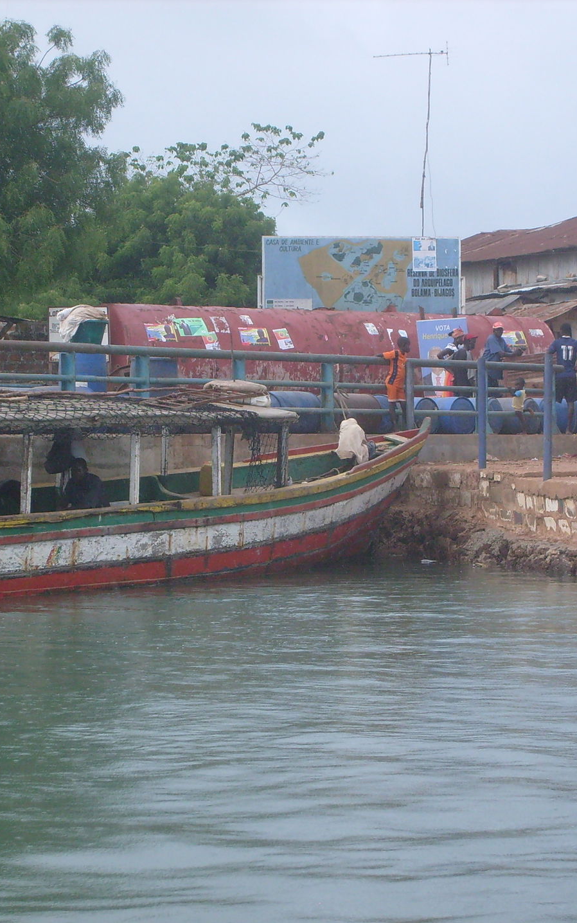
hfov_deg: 12.8
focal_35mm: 102
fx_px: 2567
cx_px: 258
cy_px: 461
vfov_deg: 20.4
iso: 80
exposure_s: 1/500
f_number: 3.9
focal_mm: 12
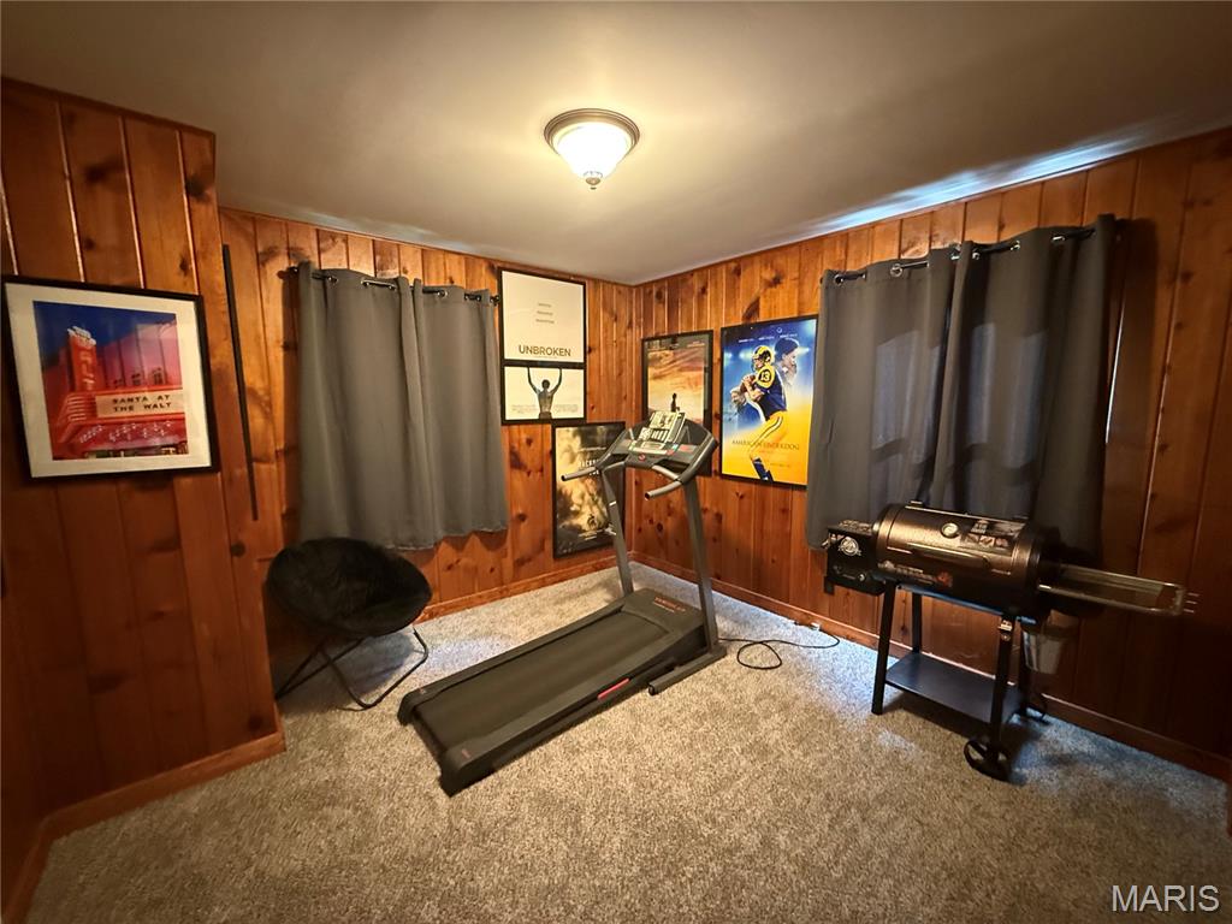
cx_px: 616
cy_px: 462
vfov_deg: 85.7
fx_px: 498
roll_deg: +0.6
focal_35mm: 14
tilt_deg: -6.1
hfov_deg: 102.1
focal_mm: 2.22
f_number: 2.2
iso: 1250
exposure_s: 1/40
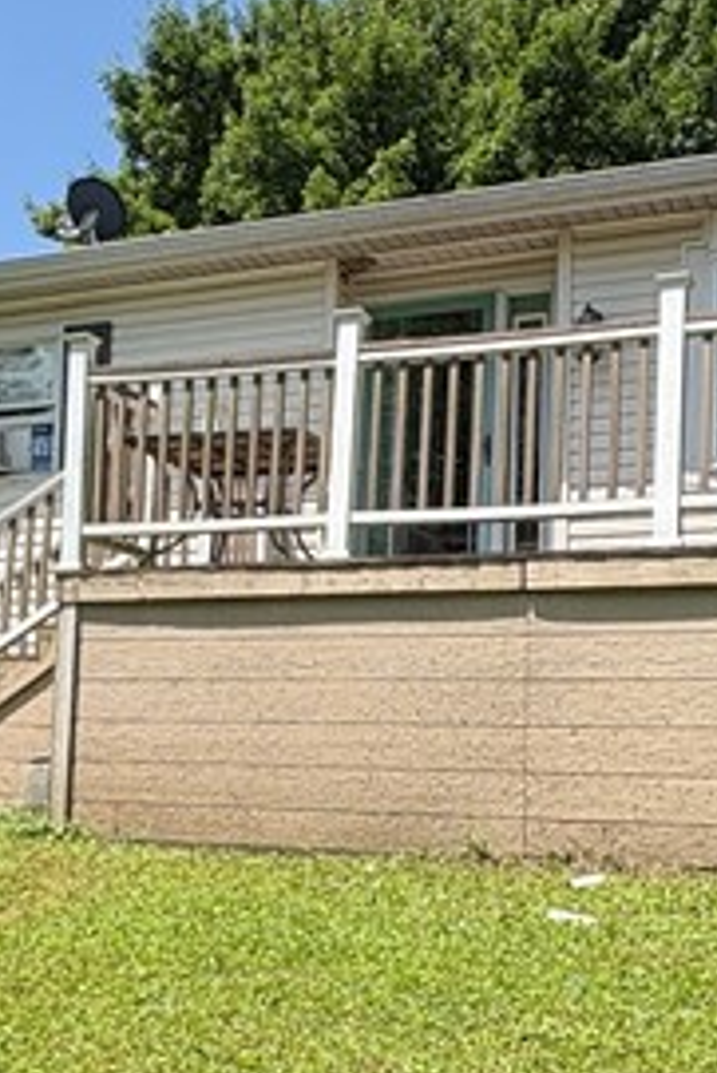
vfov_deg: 36.0
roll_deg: -1.2
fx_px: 1641
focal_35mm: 55
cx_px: 174
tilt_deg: +4.2
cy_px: 665
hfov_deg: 24.4
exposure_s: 1/1600
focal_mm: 2.22
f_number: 2.2
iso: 40
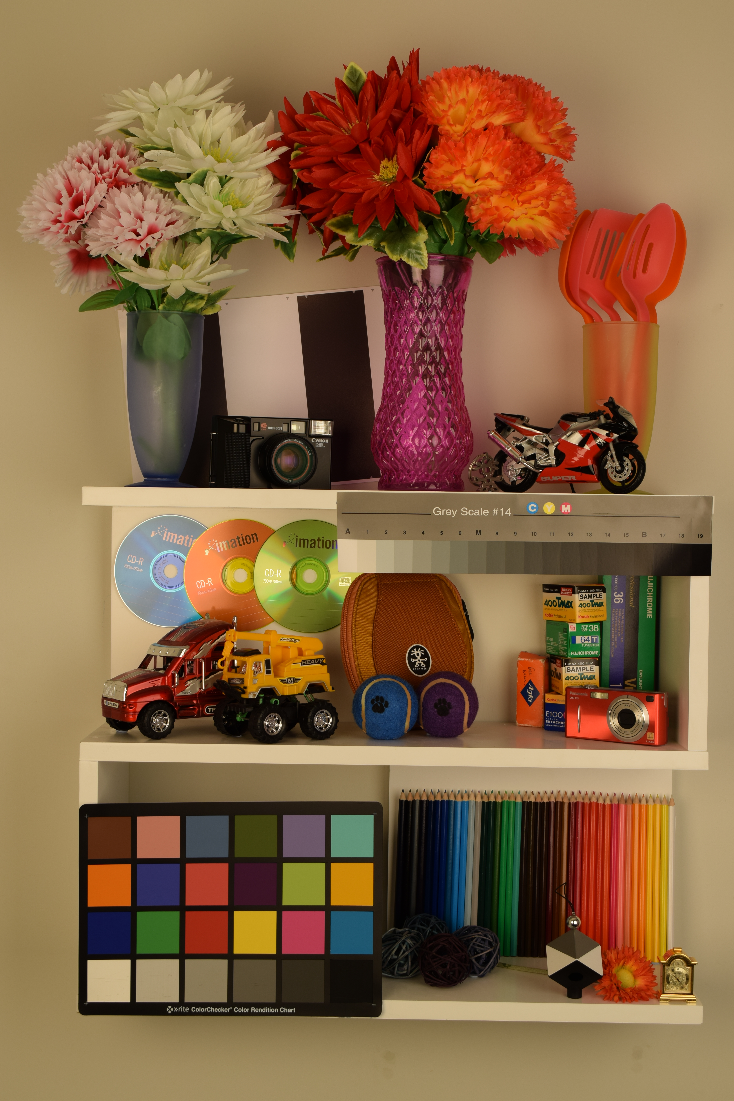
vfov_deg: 37.9
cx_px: 367
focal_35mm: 52
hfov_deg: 25.8
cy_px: 550
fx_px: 1605
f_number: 8
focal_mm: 35
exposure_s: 1/6
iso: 100
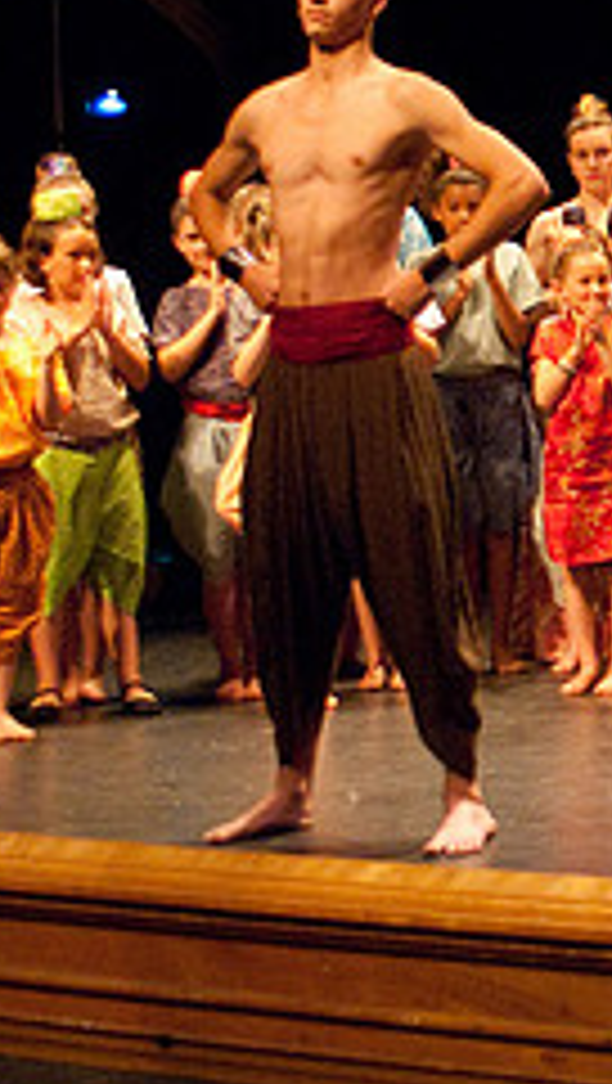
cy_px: 301
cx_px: 1017
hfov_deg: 10.9
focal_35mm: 106
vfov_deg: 20.0
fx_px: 3051
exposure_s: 1/100
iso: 1000
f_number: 2.8
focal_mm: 28
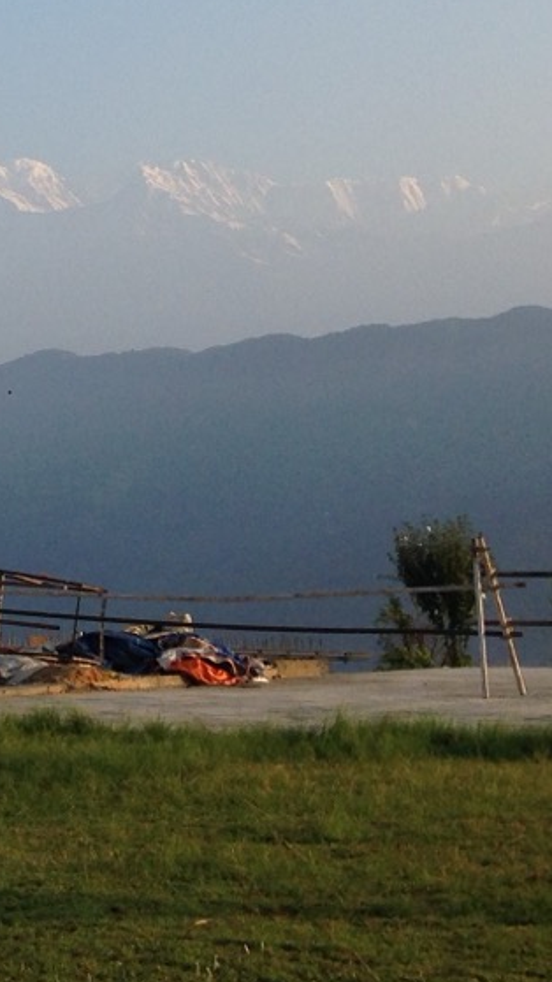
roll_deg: +0.9
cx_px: -459
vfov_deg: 20.3
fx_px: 2679
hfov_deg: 11.0
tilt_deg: +13.1
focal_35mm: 103
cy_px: 104
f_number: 2.4
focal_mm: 4.12
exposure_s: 1/821
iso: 50
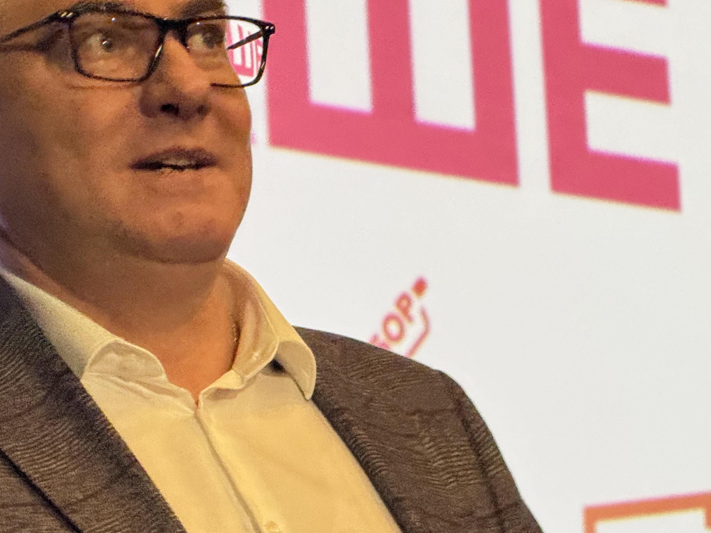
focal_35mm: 207
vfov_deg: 7.2
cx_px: 235
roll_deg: +2.5
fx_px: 4252
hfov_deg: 9.6
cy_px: 219
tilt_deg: +12.0
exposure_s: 1/48
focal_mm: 15.66
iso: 800
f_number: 2.8
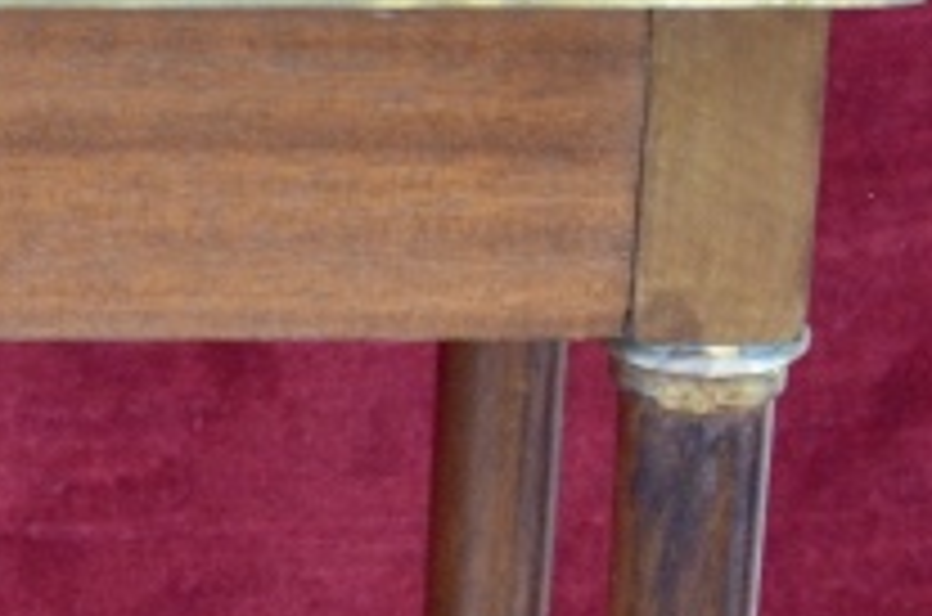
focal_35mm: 478
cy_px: -200
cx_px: -1652
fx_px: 12344
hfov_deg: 4.2
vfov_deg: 2.9
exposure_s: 1/60
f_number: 5.6
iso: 560
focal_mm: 55
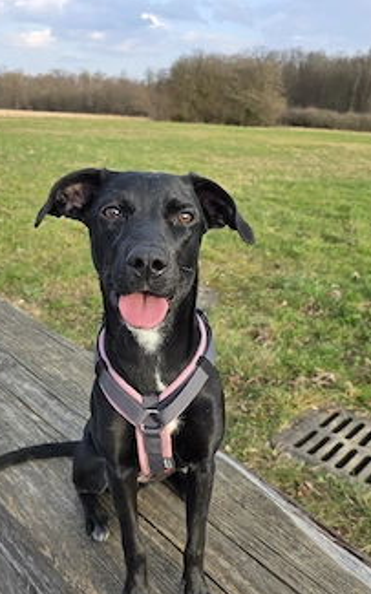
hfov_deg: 41.7
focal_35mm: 30
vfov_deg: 62.4
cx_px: 161
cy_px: 351
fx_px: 486
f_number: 1.7
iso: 32
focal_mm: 6.3
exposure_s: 1/370
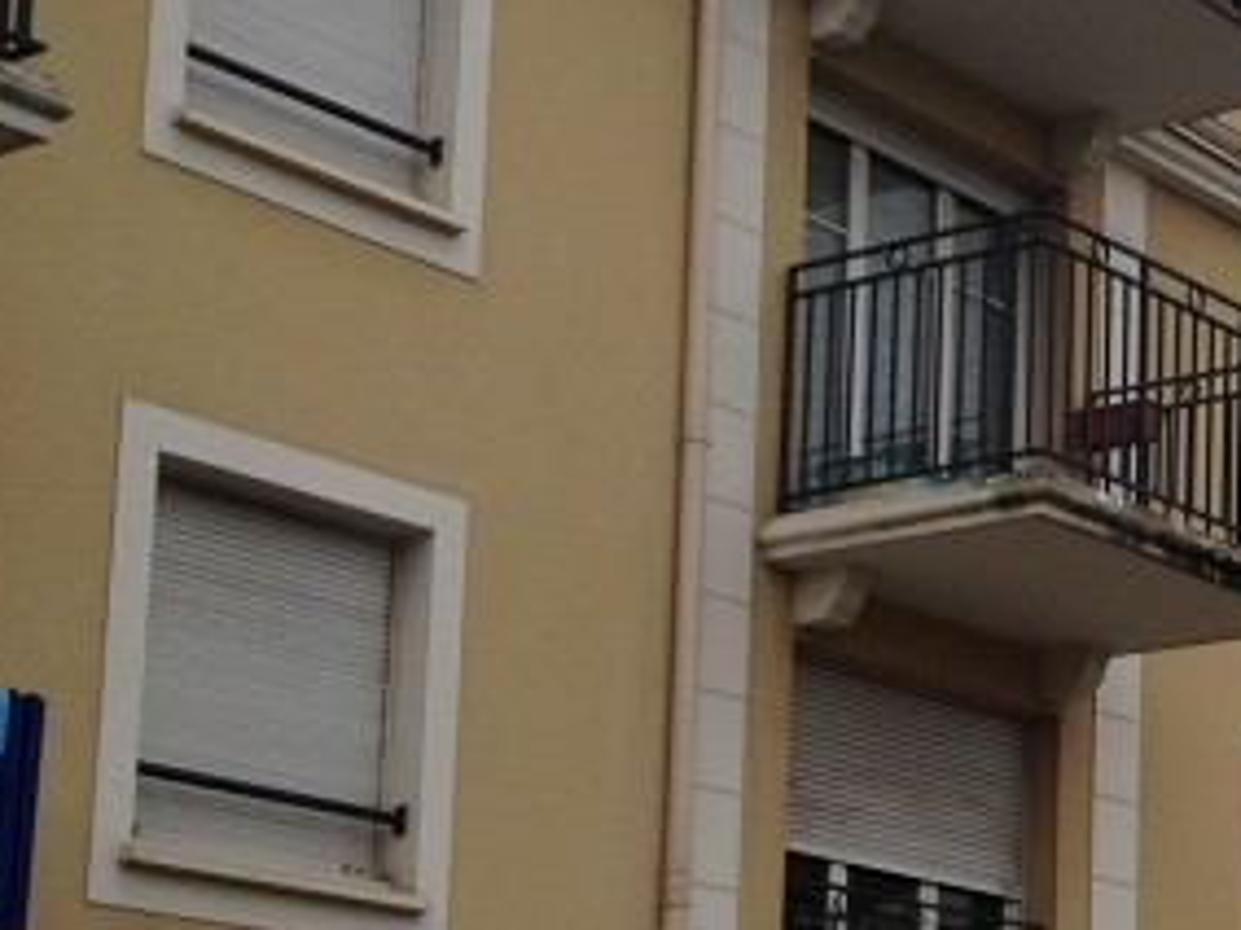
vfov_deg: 14.7
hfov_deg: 18.4
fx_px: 3548
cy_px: 882
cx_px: 1653
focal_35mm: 99
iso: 64
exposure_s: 1/516
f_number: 2.4
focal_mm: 4.28
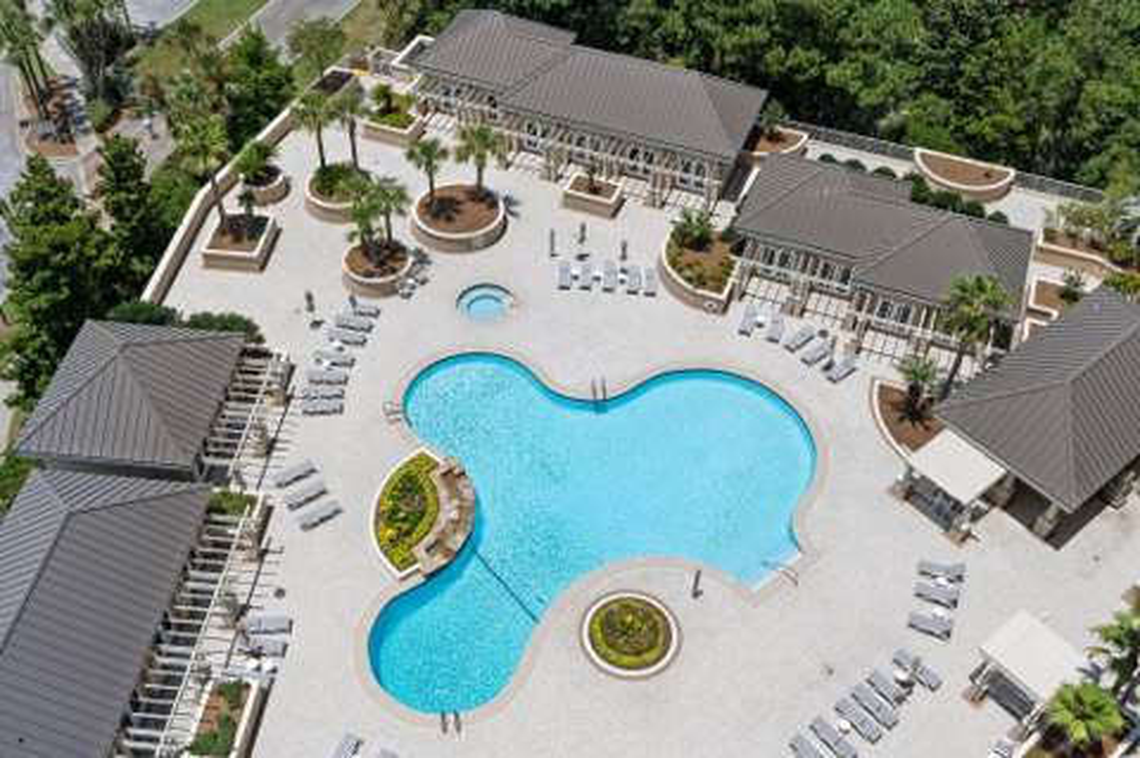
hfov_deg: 54.5
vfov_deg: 37.8
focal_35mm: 35
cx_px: 570
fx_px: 1107
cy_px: 379
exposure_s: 1/640
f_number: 13
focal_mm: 35
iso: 200
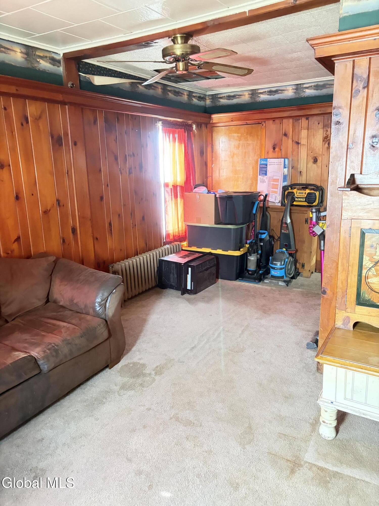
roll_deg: +1.7
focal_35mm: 26
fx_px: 380
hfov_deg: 53.1
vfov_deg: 67.3
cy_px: 253
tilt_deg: -12.7
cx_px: 190
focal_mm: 5.96
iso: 1000
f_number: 1.6
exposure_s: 1/17
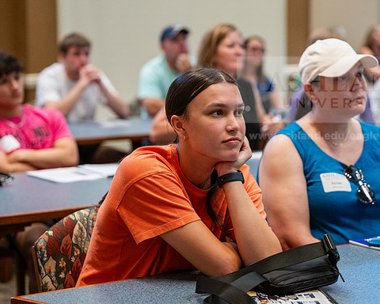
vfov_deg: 16.5
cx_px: 213
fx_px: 1046
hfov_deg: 20.6
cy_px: 152
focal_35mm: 93
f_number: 3.2
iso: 3200
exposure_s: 1/250
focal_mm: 82
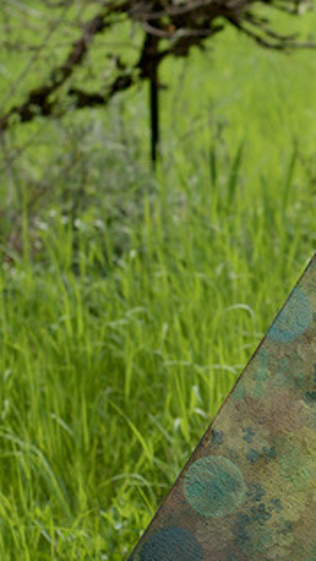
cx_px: 459
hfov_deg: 8.1
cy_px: 275
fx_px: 2203
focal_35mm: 148
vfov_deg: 14.5
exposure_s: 1/3200
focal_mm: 50
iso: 200
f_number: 3.5
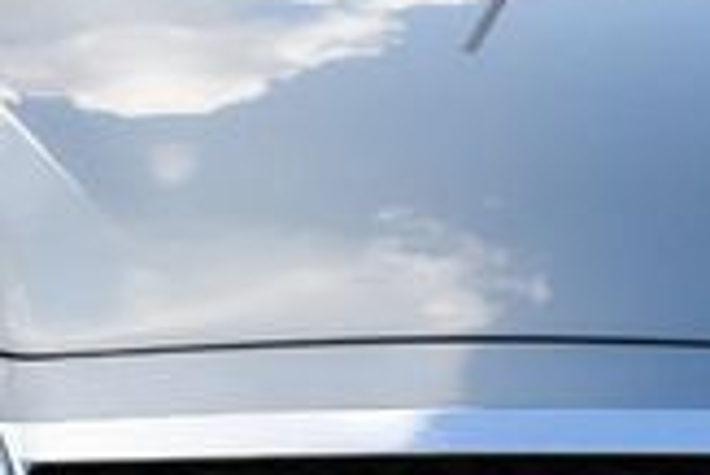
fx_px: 3415
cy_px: 379
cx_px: 414
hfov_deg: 11.9
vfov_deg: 7.9
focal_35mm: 173
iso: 200
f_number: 7.1
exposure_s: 1/250
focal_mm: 22
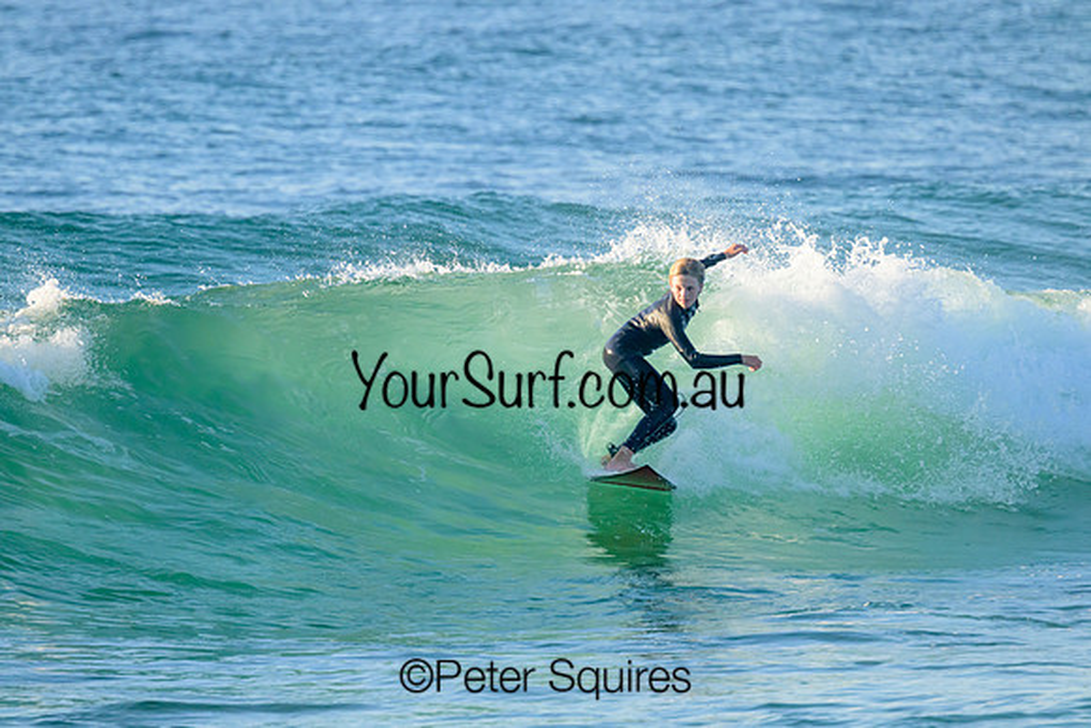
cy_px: 364
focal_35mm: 680
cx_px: 546
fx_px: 20612
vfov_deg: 2.0
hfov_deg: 3.0
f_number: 11
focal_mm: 680
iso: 2200
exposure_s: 1/2000
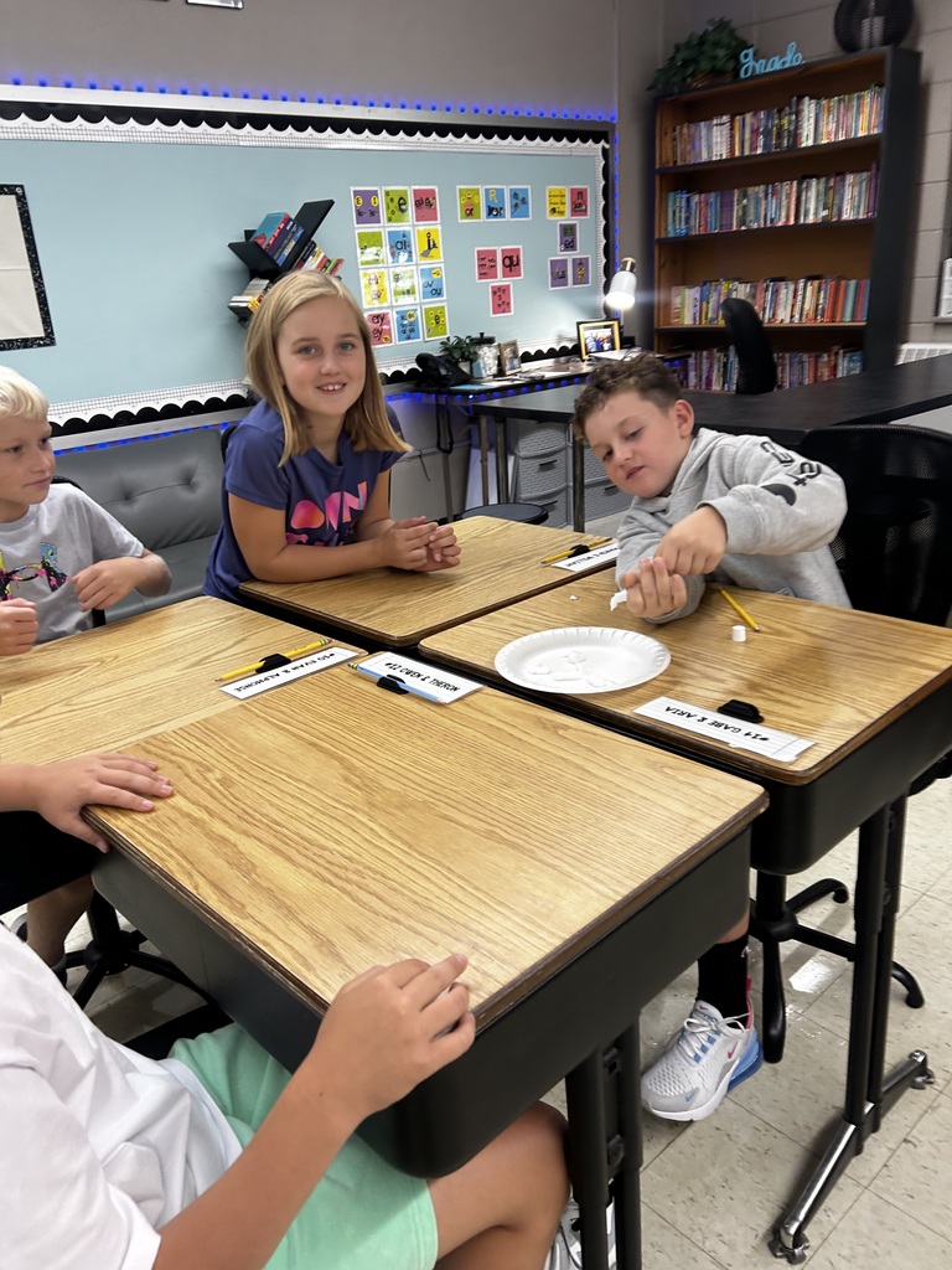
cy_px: 635
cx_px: 476
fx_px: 953
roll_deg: +4.6
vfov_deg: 67.3
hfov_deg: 53.1
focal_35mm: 26
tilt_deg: -30.5
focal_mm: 5.7
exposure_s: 1/60
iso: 100
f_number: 1.5
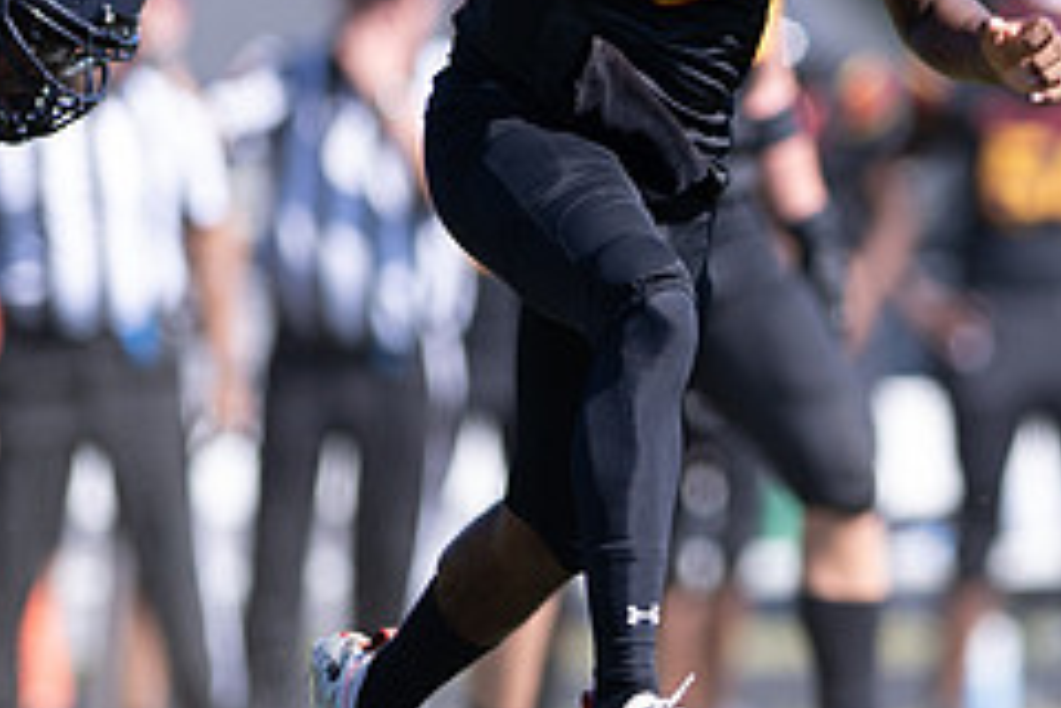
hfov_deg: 2.3
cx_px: 985
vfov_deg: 1.5
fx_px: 26641
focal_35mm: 904
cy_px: 182
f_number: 2.8
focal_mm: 300
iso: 200
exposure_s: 1/1600
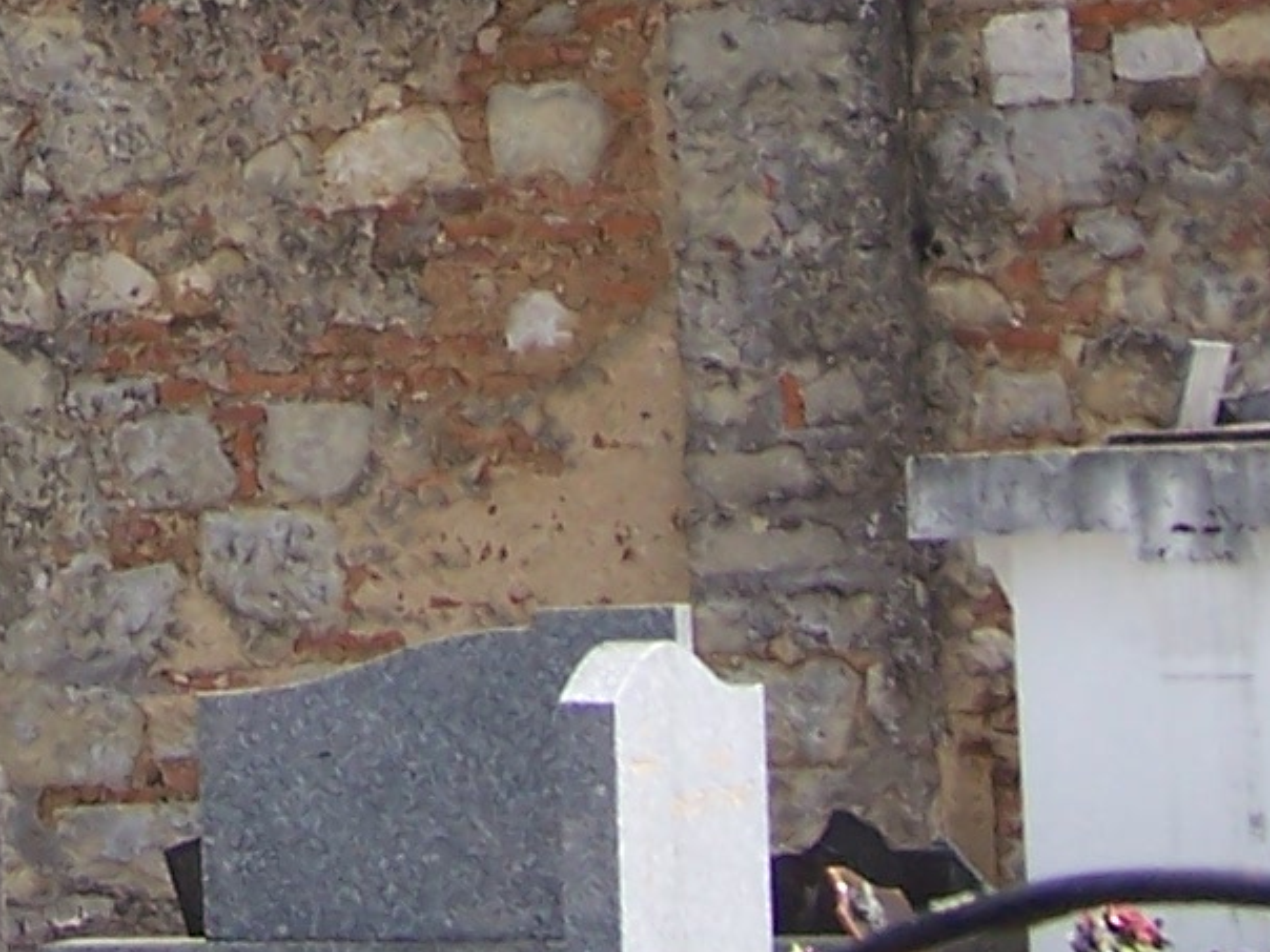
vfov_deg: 8.8
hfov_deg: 12.1
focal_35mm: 162
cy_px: -763
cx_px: 32
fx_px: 5943
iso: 80
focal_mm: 6.3
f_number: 2.8
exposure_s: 1/1000
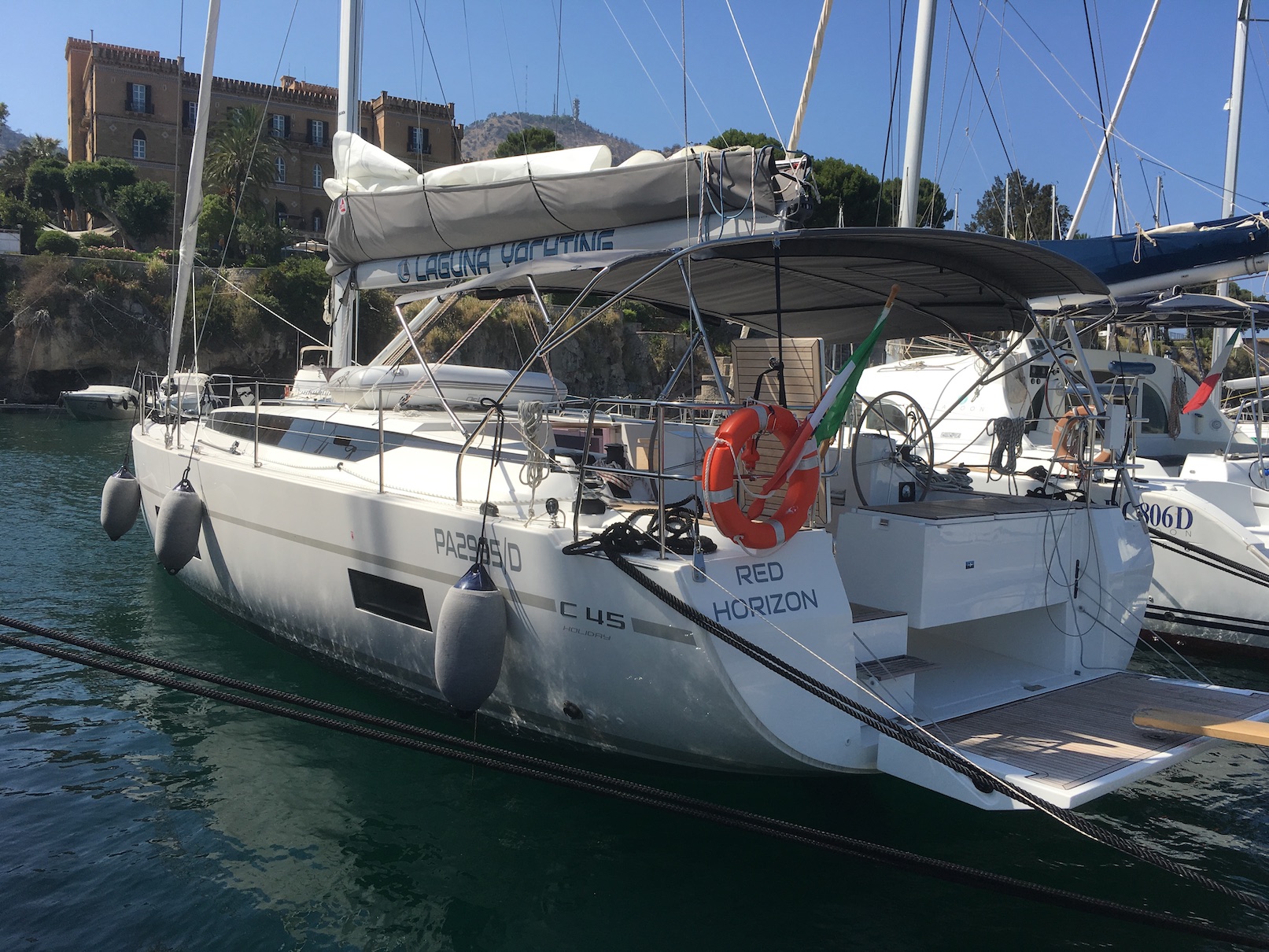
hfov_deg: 61.7
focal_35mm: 29
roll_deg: -1.6
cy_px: 476
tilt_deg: -4.8
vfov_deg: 48.2
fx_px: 1063
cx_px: 634
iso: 25
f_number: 2.2
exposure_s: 1/1876
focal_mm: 4.15
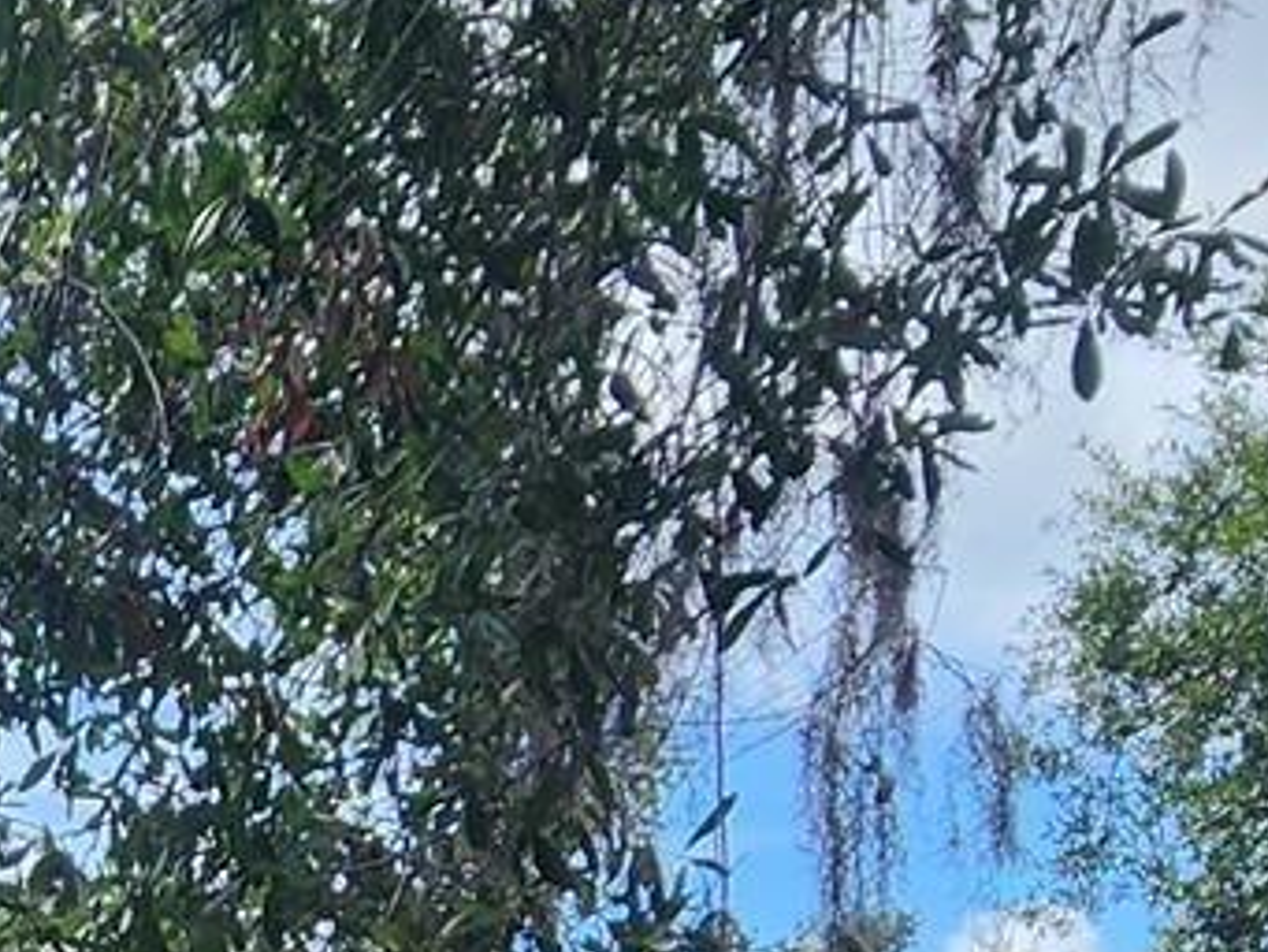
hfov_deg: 25.3
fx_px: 2235
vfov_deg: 19.9
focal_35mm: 61
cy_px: 1536
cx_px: -550
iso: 50
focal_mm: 2.2
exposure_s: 1/832
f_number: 2.2
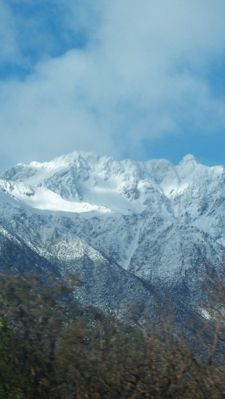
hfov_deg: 6.5
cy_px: 199
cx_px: 102
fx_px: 1983
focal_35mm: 187
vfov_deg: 11.5
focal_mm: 21.2
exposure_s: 1/750
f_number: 4.5
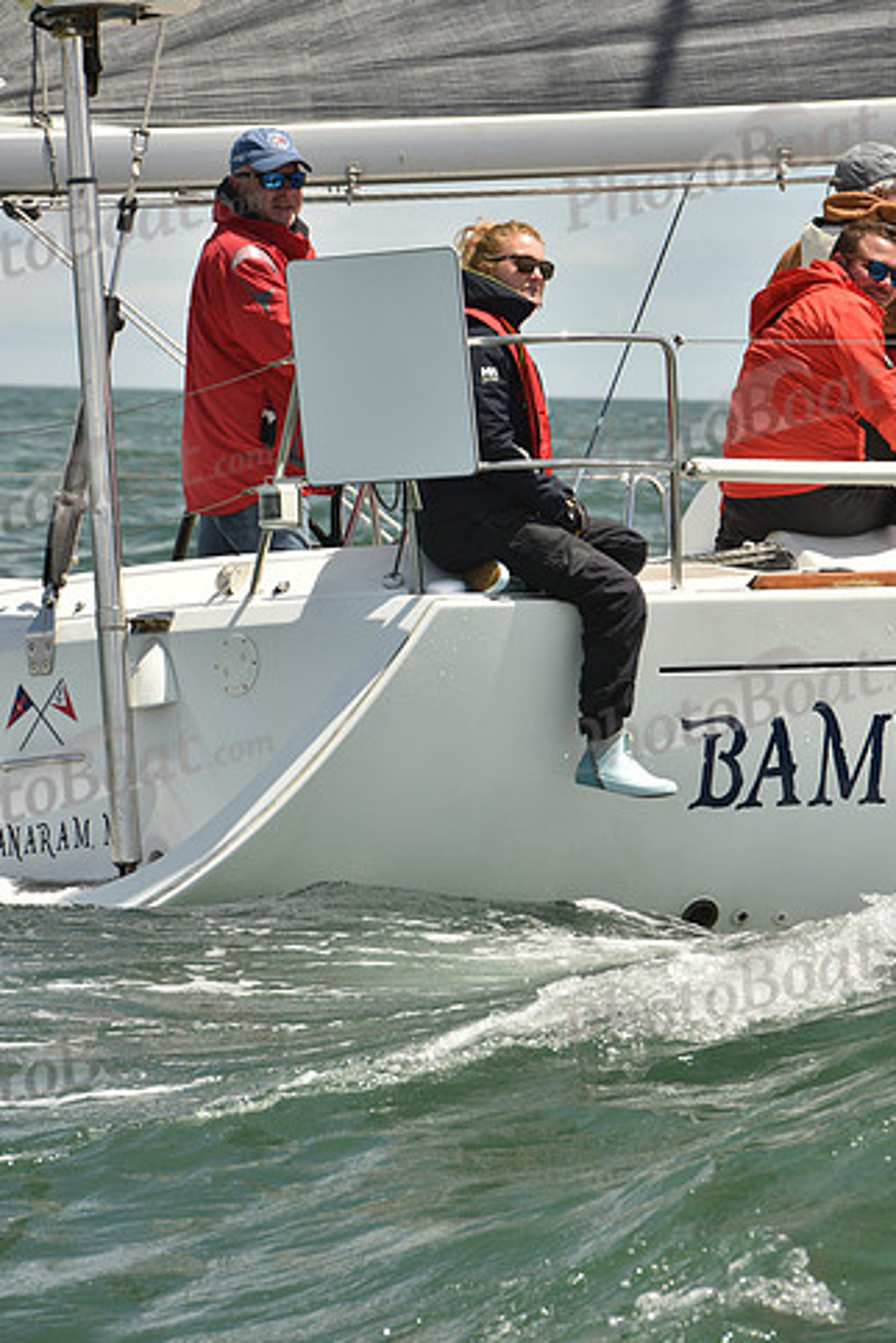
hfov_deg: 5.7
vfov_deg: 8.6
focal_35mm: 240
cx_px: 419
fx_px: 8959
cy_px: 601
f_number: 11
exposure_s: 1/800
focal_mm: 200
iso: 320
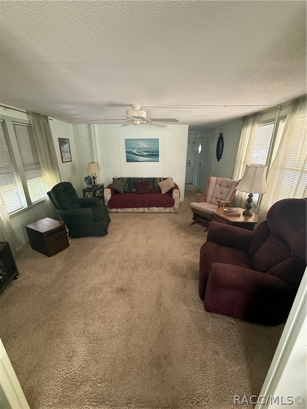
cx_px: 154
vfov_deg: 102.1
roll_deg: -0.5
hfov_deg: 85.7
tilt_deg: -17.2
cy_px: 204
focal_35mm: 14
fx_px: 166
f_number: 2.2
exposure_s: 1/60
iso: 320
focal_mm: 2.22
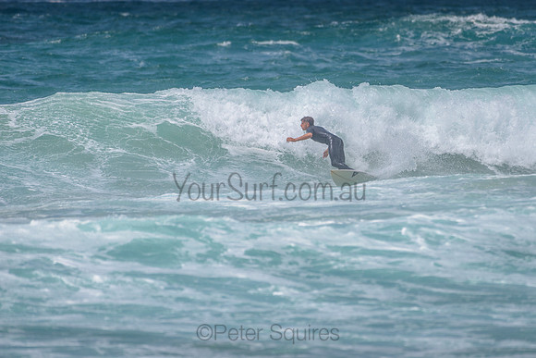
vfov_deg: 2.2
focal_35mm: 614
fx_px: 9148
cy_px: 138
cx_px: 329
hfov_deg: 3.4
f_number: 5.6
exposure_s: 1/2000
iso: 100
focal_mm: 500
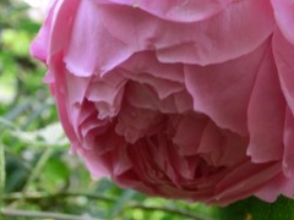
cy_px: 68
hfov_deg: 27.8
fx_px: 595
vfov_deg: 20.9
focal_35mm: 70
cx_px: 162
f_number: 4
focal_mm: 7.38
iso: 80
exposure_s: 1/60
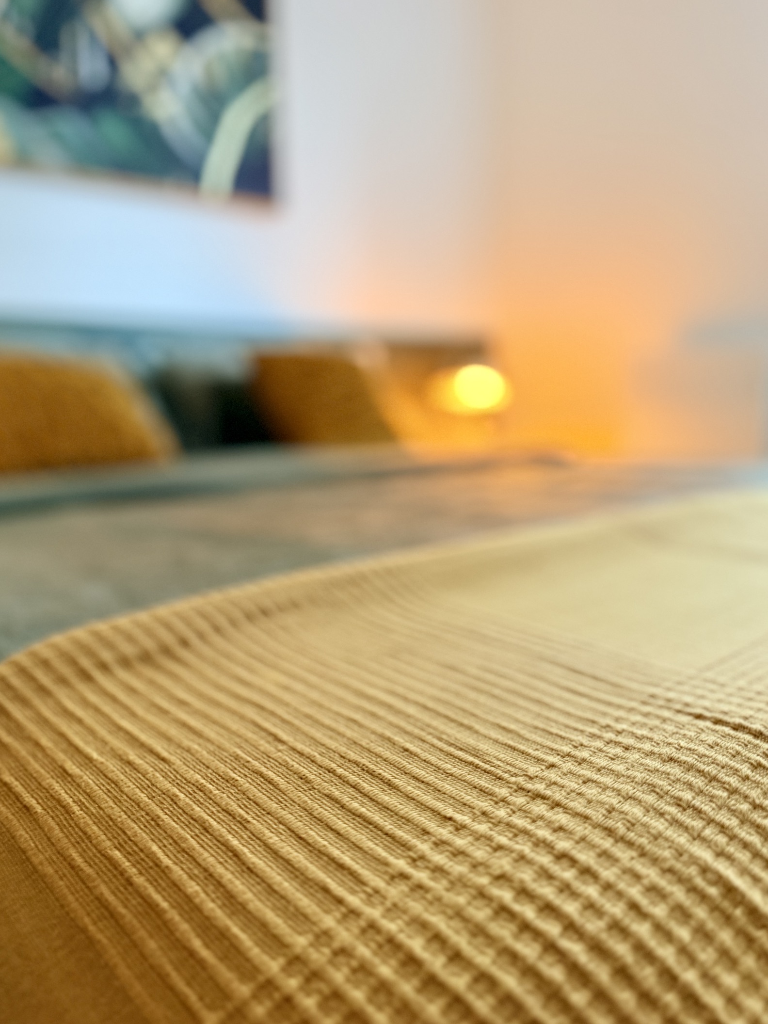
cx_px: 377
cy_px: 529
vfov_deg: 69.4
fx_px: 740
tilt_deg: -9.4
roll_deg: +0.9
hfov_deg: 54.9
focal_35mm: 25
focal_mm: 6.76
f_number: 1.78
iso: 320
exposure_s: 1/60
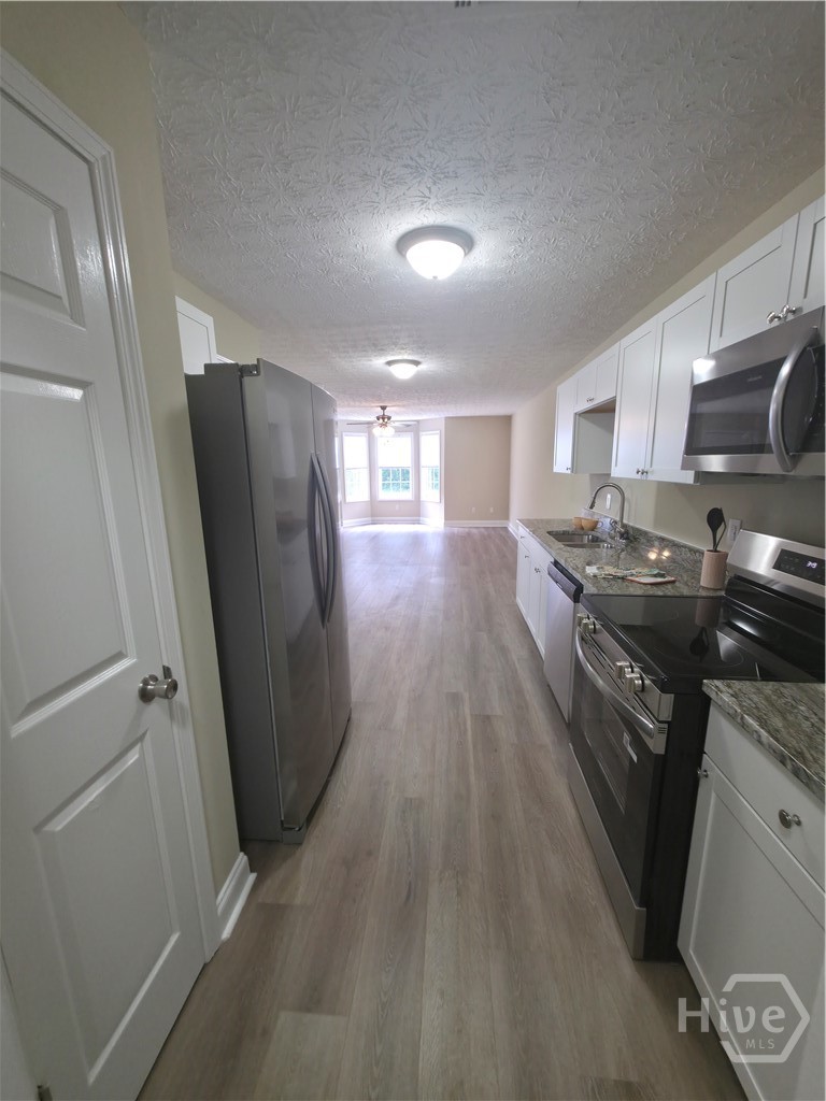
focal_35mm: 13
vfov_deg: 106.2
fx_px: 414
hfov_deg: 89.9
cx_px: 413
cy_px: 550
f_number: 1.9
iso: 100
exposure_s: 1/40
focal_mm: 2.2
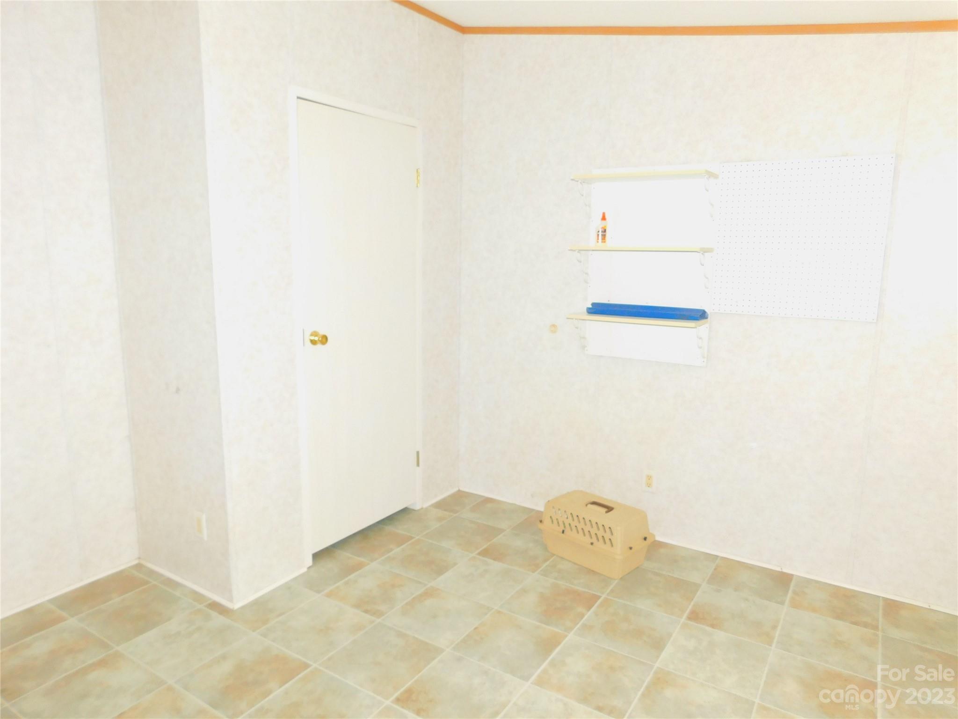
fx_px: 637
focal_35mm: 23
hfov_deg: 73.9
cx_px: 479
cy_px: 360
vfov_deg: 58.9
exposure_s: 1/30
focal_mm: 4
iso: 220
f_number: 3
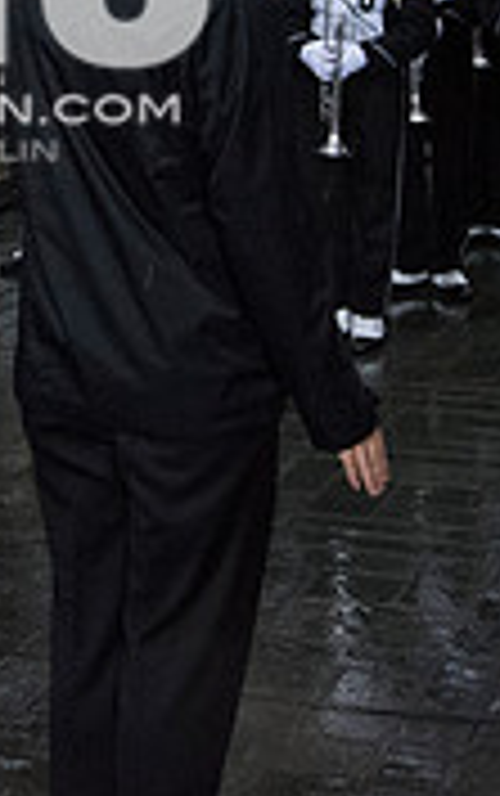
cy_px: -52
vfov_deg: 18.8
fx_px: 2327
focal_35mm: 107
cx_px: -131
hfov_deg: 11.9
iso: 10000
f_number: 11
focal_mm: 32
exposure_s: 1/500
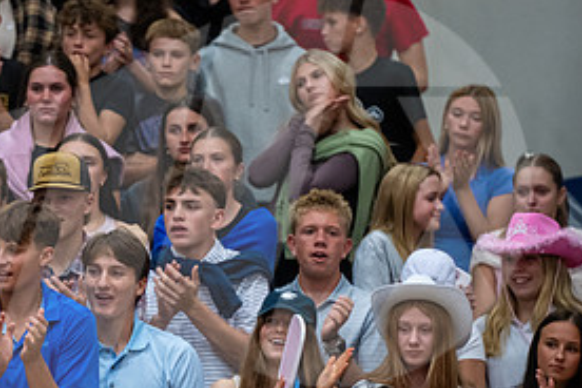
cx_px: 160
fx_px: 6789
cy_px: 271
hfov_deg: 4.9
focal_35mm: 420
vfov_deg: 3.3
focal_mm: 200
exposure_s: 1/640
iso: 4000
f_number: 2.8
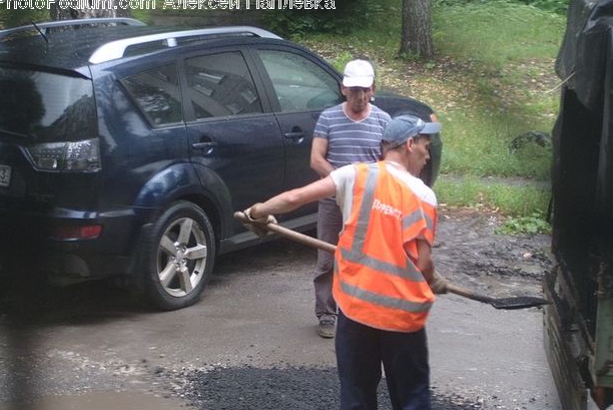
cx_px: 353
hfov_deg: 21.0
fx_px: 1653
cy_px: 279
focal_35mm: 97
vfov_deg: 14.1
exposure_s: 1/142
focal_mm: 44
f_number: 3.5
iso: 800
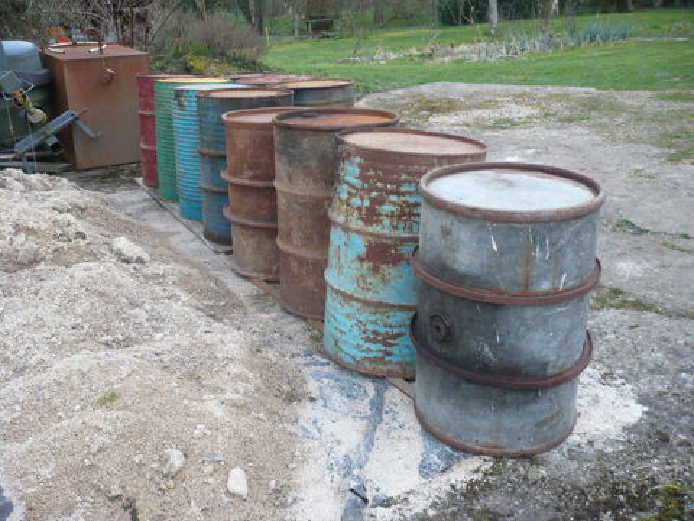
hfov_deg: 52.6
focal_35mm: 35
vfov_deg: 40.7
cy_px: 260
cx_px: 347
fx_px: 702
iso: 200
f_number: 2.8
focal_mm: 5.8
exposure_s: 1/40
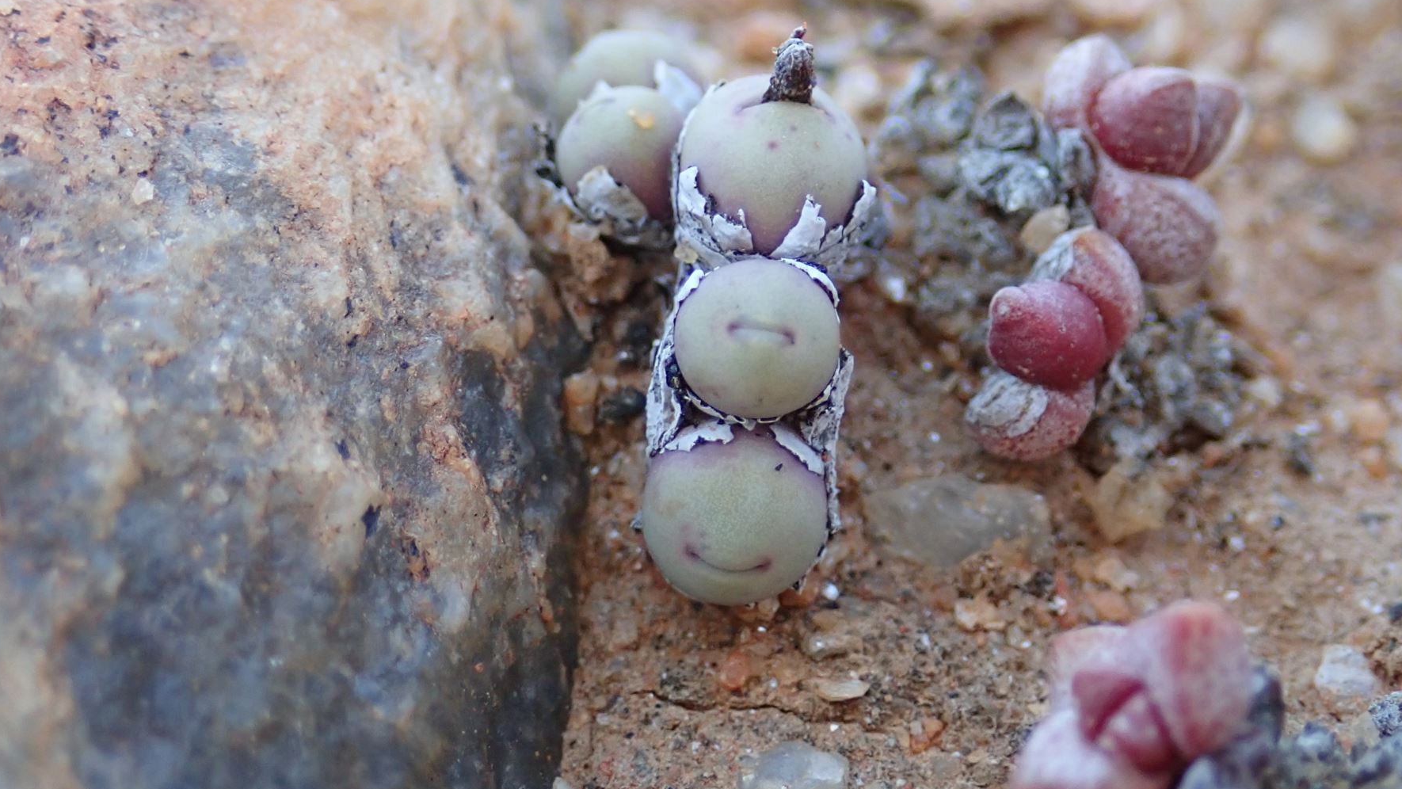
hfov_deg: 26.5
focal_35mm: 80
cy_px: 292
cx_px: 775
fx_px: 2974
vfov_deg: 15.1
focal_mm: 11.78
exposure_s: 1/250
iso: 500
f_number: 3.8
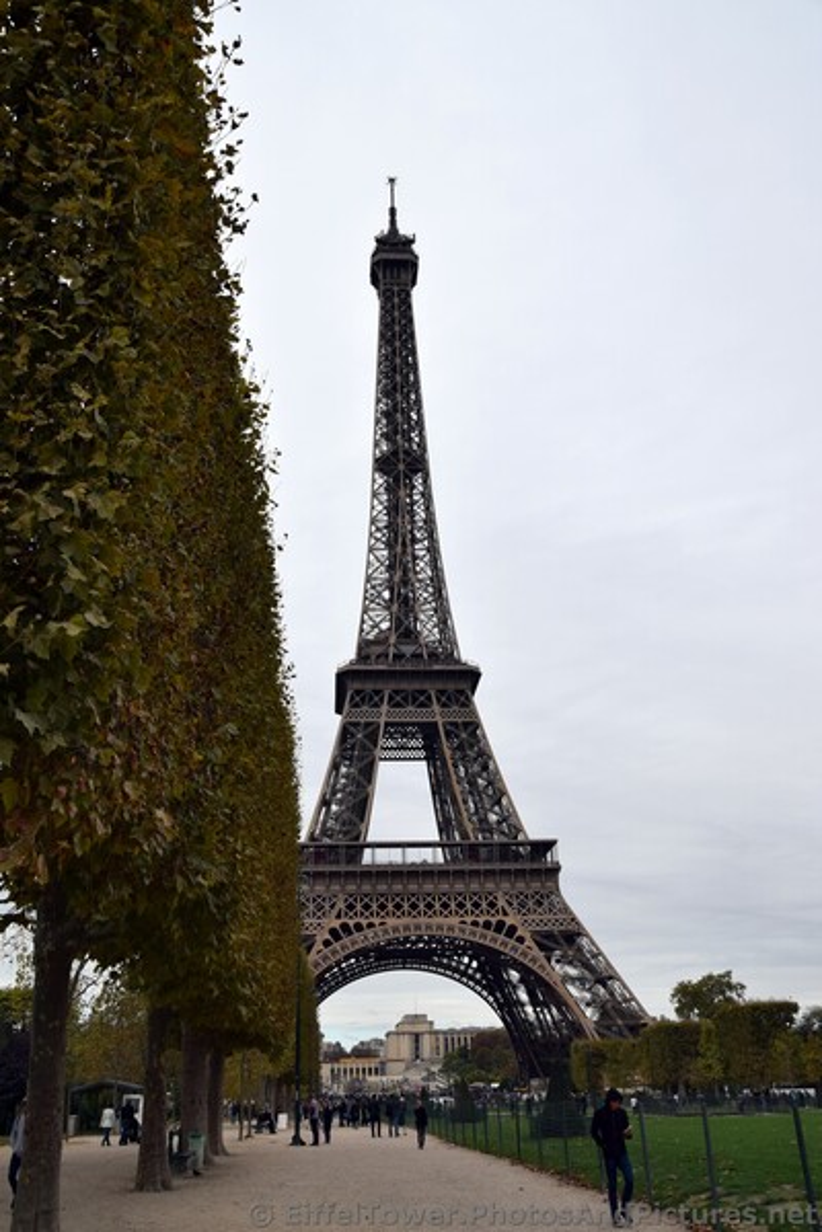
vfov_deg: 57.2
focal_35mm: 33
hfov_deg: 40.0
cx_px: 411
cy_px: 616
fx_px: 1130
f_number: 10
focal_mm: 22
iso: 200
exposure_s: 1/400
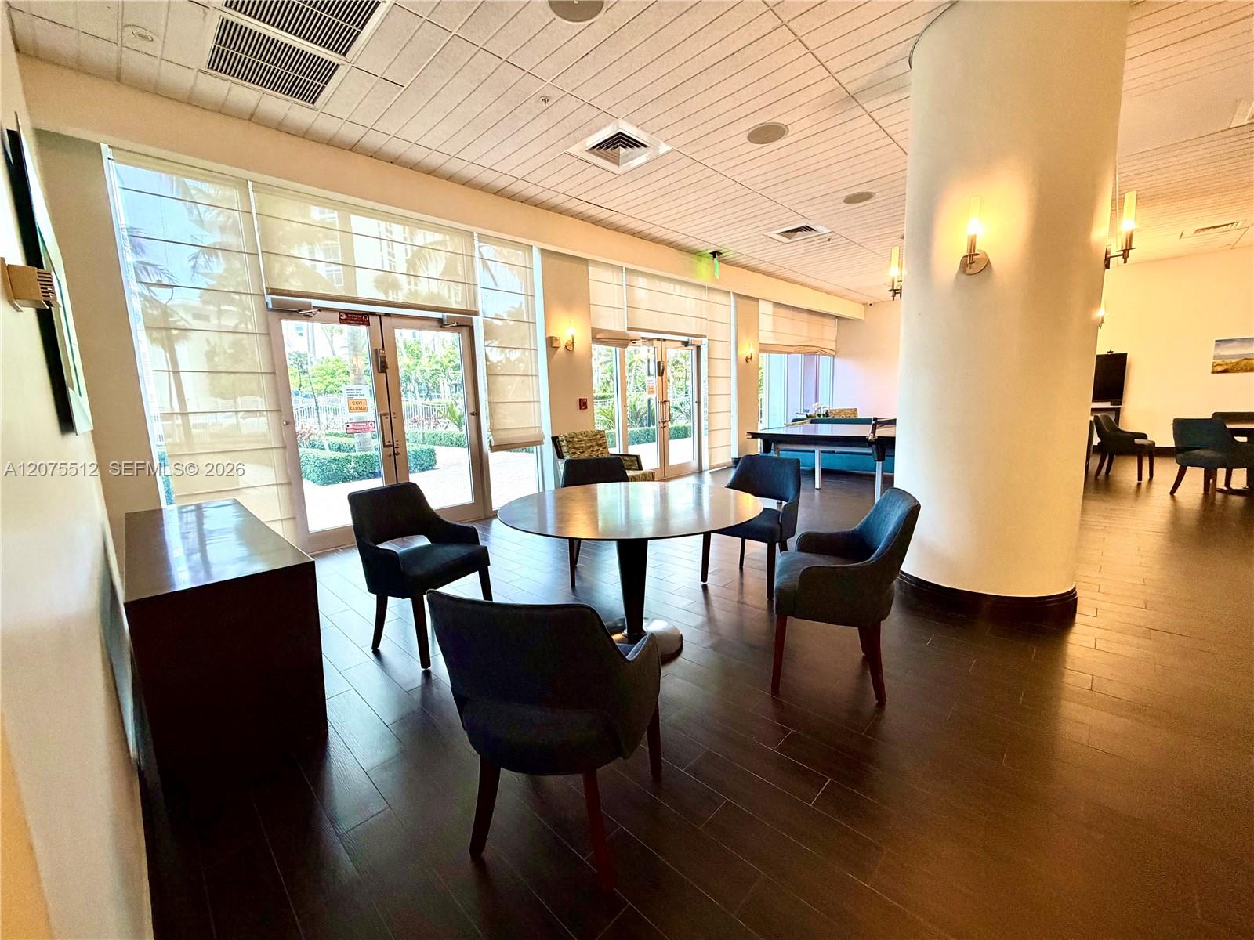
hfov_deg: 102.1
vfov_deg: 85.7
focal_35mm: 14
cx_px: 627
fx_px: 507
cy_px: 470
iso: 320
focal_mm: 2.22
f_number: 2.2
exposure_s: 1/60
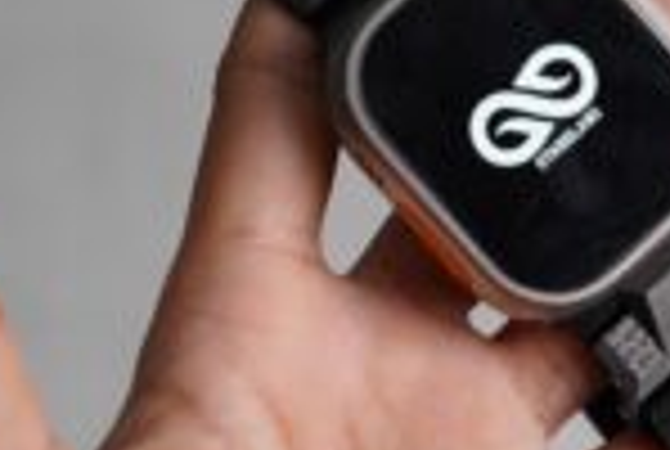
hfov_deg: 10.2
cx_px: 544
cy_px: 155
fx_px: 3748
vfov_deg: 6.9
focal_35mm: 201
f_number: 4
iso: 500
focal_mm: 75
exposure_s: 1/80
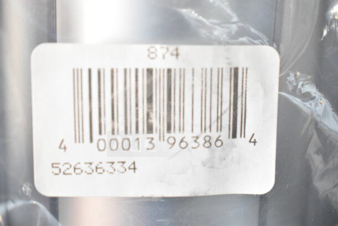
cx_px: 169
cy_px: 113
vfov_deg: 22.6
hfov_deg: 33.4
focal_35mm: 60
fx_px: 563
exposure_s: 1/125
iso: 1600
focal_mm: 40
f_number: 5.6
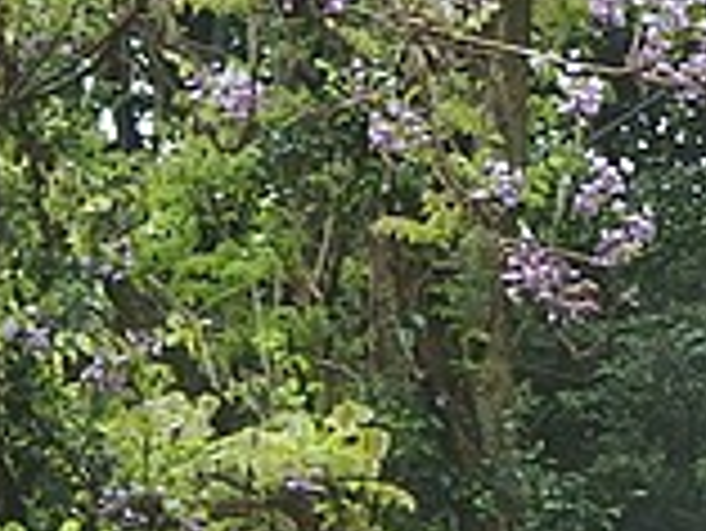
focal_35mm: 402
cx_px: 34
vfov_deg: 3.7
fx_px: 8205
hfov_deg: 4.9
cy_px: -194
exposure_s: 1/50
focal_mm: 23.5
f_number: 3.5
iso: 100
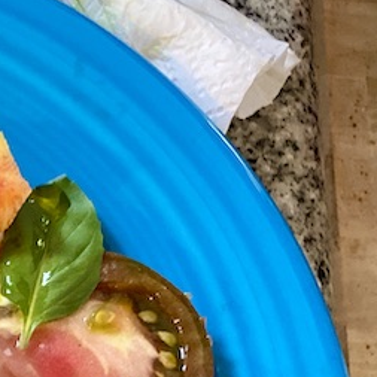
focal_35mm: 91
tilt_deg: -70.9
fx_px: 1121
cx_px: -308
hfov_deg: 16.1
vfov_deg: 18.1
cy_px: 456
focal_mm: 4.25
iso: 500
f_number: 1.8
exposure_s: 1/41
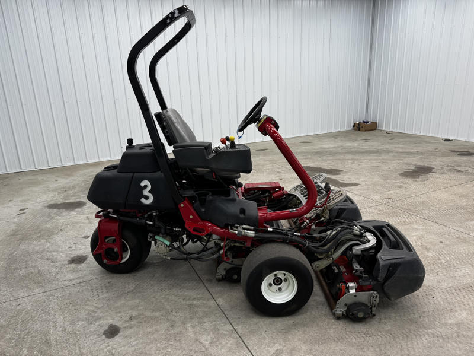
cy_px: 178
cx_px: 237
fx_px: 329
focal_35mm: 24
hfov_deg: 71.6
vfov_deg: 56.8
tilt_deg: -17.1
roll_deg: +1.9
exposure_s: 1/120
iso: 64
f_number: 1.78
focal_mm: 6.76
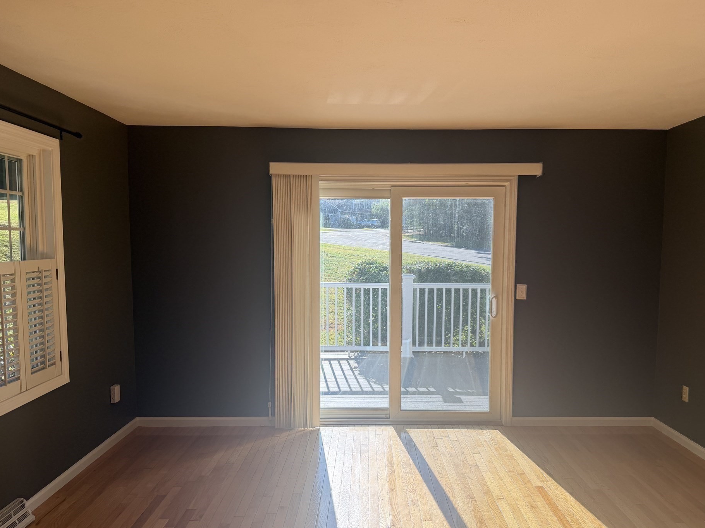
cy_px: 285
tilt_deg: -6.0
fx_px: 550
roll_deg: -0.3
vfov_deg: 51.3
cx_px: 381
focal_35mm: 27
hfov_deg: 65.2
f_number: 1.78
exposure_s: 1/898
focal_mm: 6.76
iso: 100
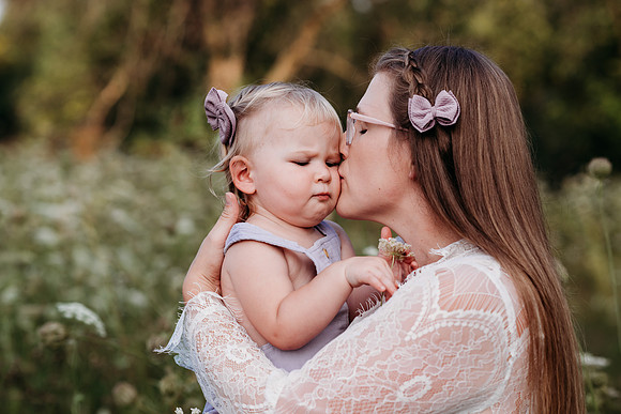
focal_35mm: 85
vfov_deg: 16.1
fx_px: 1467
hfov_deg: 23.9
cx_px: 310
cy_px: 207
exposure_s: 1/1250
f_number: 3.5
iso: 250
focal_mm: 85
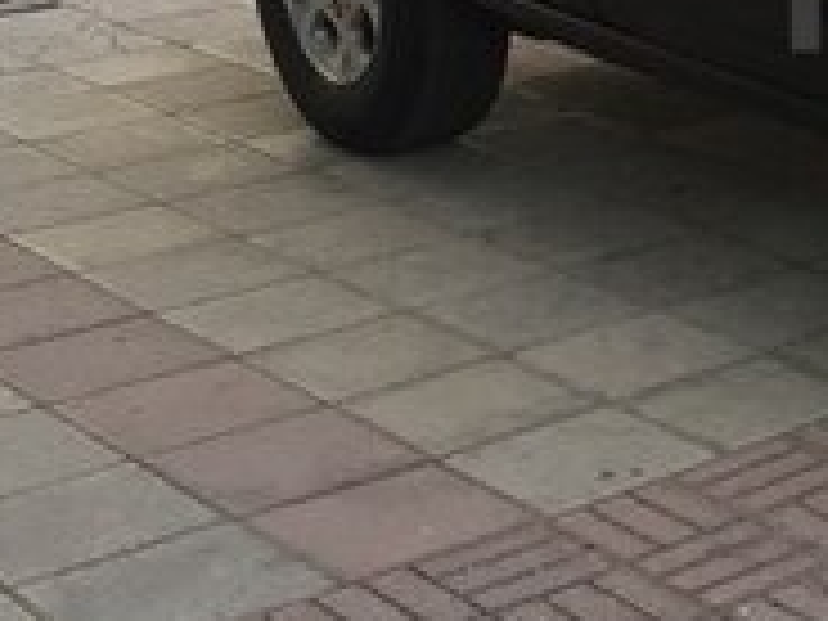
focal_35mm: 104
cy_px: -16
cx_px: 1215
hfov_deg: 17.2
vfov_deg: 14.0
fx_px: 2488
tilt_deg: -9.4
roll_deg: +1.0
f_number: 2.2
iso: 32
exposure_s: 1/202
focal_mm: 4.15
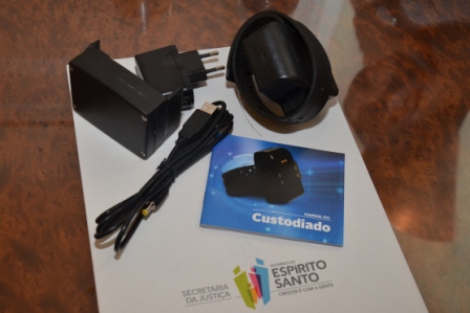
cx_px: 235
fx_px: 627
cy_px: 156
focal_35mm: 48
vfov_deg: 28.1
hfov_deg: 41.1
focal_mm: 32
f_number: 5.6
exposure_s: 1/80
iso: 640
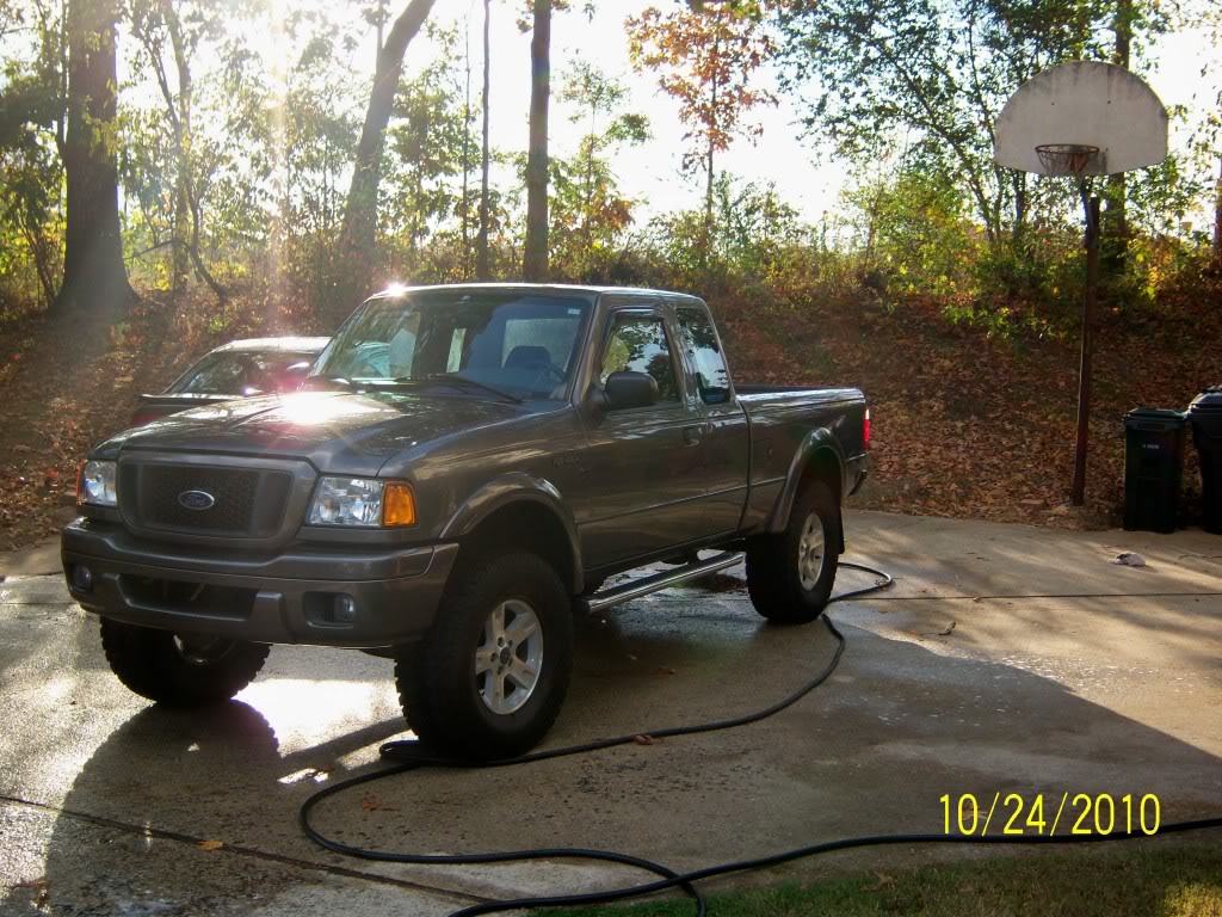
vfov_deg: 34.3
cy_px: 458
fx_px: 1483
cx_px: 611
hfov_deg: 44.8
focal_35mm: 42
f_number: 5.6
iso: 80
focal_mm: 8.9
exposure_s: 1/2000
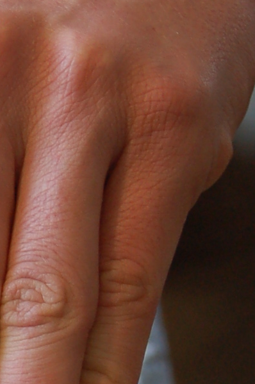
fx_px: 2726
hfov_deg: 5.3
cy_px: 597
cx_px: -188
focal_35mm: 256
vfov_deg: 7.9
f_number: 4.5
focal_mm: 34
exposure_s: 1/60
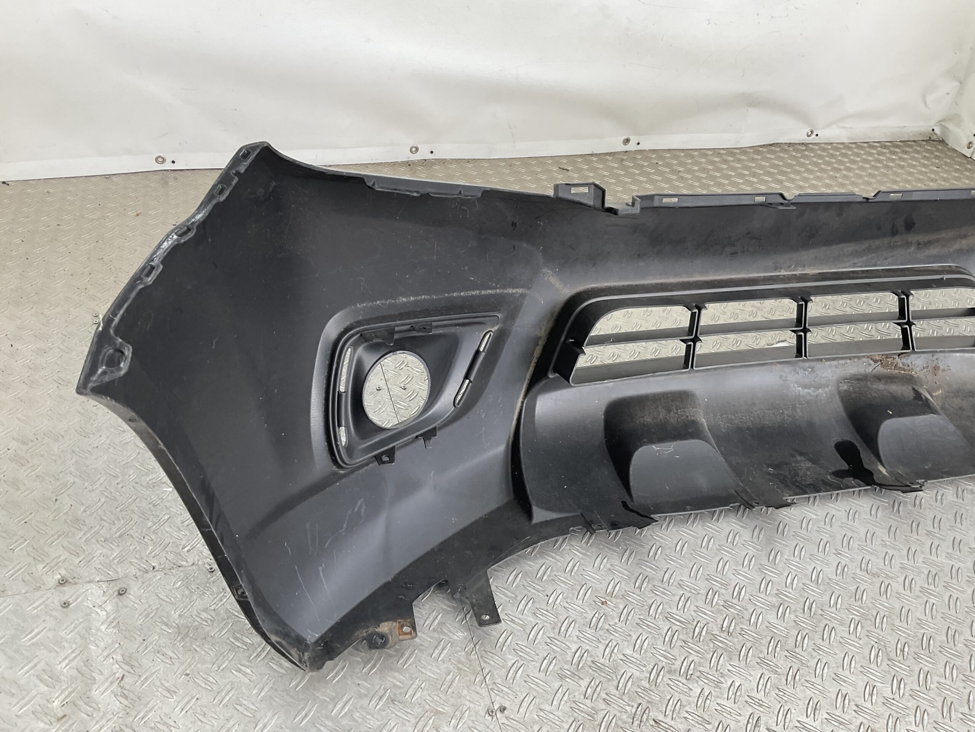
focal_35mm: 29
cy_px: 366
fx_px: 817
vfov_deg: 48.2
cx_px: 488
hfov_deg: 61.7
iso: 25
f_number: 1.8
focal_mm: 3
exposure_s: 1/120
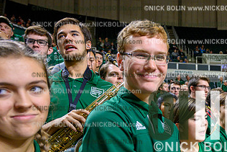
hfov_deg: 41.4
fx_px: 278
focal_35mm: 44
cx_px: 199
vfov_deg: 29.7
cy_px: 125
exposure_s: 1/200
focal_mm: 24
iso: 3200
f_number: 4.5
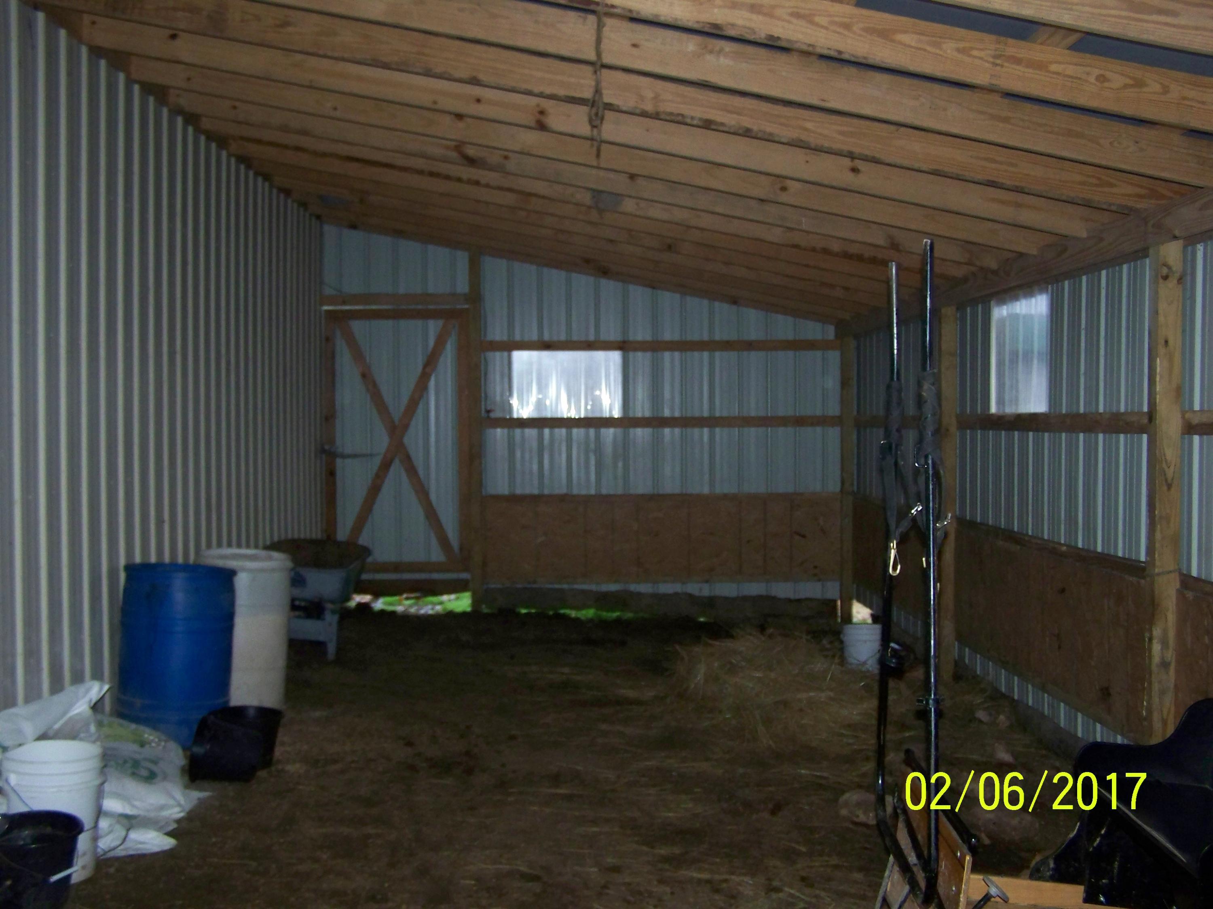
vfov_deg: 37.7
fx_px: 1332
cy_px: 454
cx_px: 606
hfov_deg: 49.0
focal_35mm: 38
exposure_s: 1/30
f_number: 2.8
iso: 200
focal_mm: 6.3
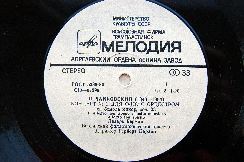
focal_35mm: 52
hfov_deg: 37.9
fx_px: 356
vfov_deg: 25.7
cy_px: 81
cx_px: 122
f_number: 4.5
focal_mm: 35
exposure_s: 1/80
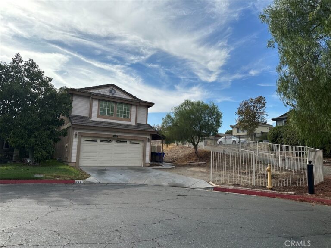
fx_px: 229
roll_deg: -2.9
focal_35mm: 24
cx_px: 166
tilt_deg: +8.1
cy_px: 124
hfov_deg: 71.6
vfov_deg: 56.8
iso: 80
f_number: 1.78
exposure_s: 1/6623
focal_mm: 6.86
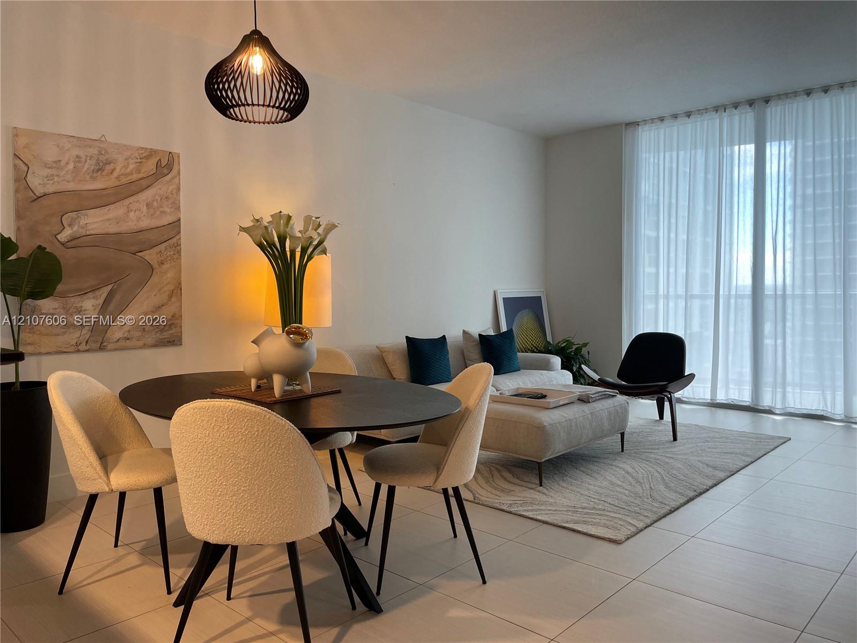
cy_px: 322
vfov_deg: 53.1
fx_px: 644
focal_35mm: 26
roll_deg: +1.0
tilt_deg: -3.0
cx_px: 428
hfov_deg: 67.3
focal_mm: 4.2
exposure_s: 1/120
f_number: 1.6
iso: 125
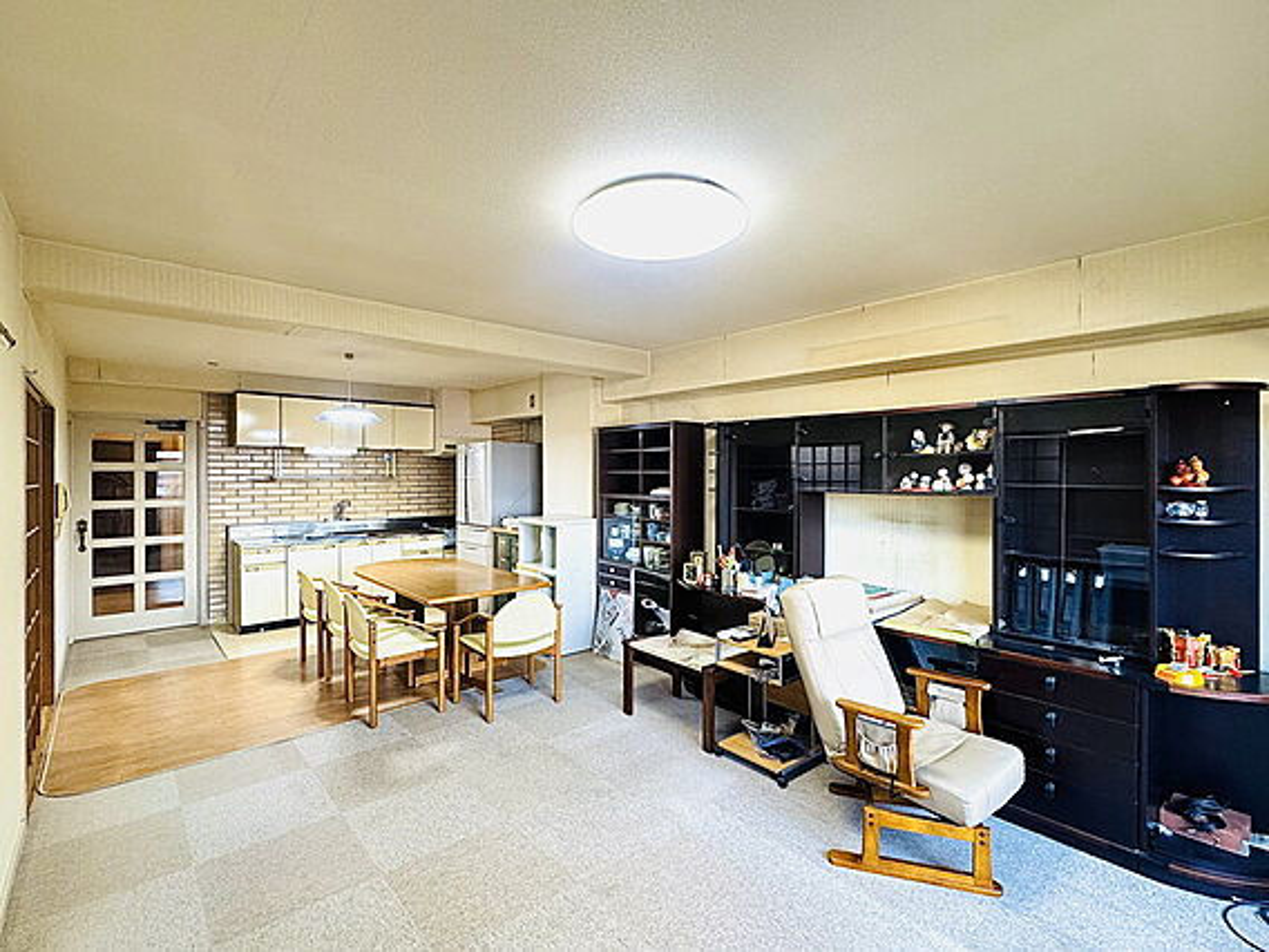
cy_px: 476
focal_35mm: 16
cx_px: 634
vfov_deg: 78.1
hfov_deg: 94.5
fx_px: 587
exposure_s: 1/120
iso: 250
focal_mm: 2.22
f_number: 2.2
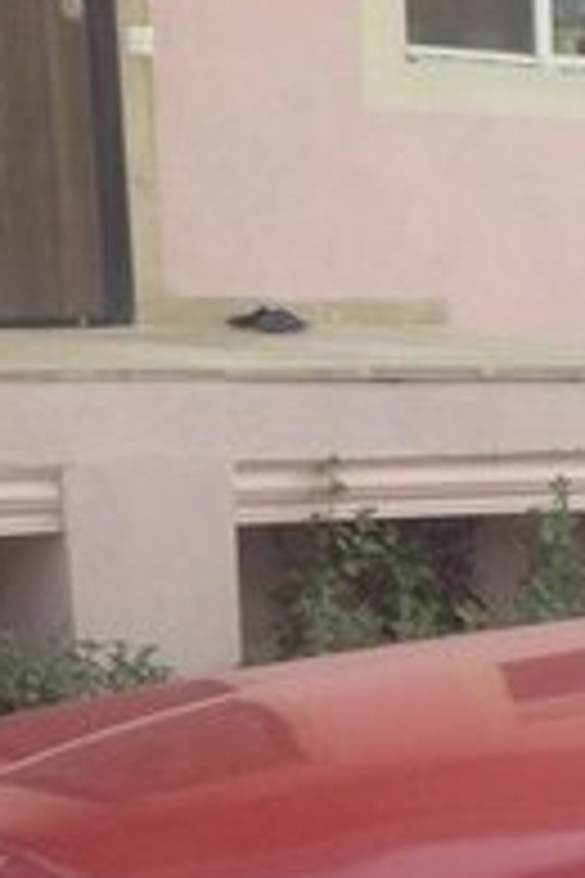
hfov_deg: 10.1
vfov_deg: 16.0
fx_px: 2998
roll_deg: -1.4
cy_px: 1051
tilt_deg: -19.2
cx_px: 1242
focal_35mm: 123
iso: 50
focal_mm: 4.28
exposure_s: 1/215
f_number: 2.4
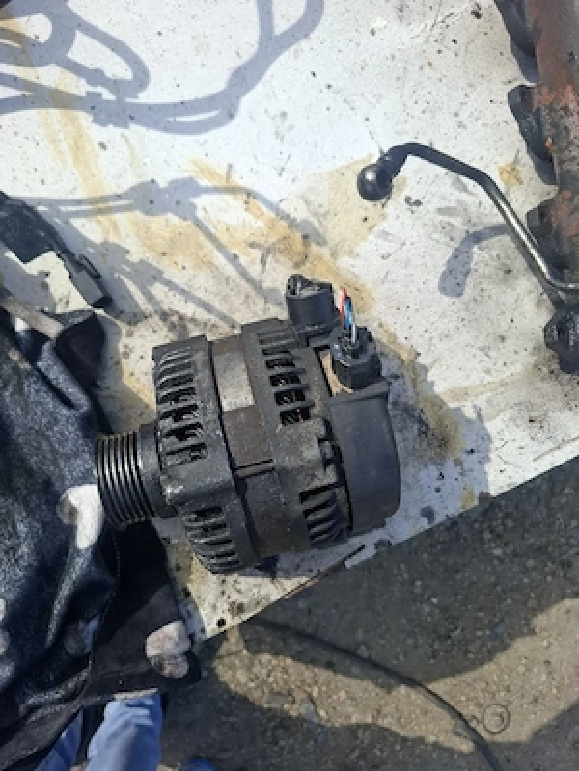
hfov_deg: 58.9
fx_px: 513
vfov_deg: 73.9
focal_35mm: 23
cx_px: 290
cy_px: 386
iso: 50
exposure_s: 1/909
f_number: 1.8
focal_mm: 5.54
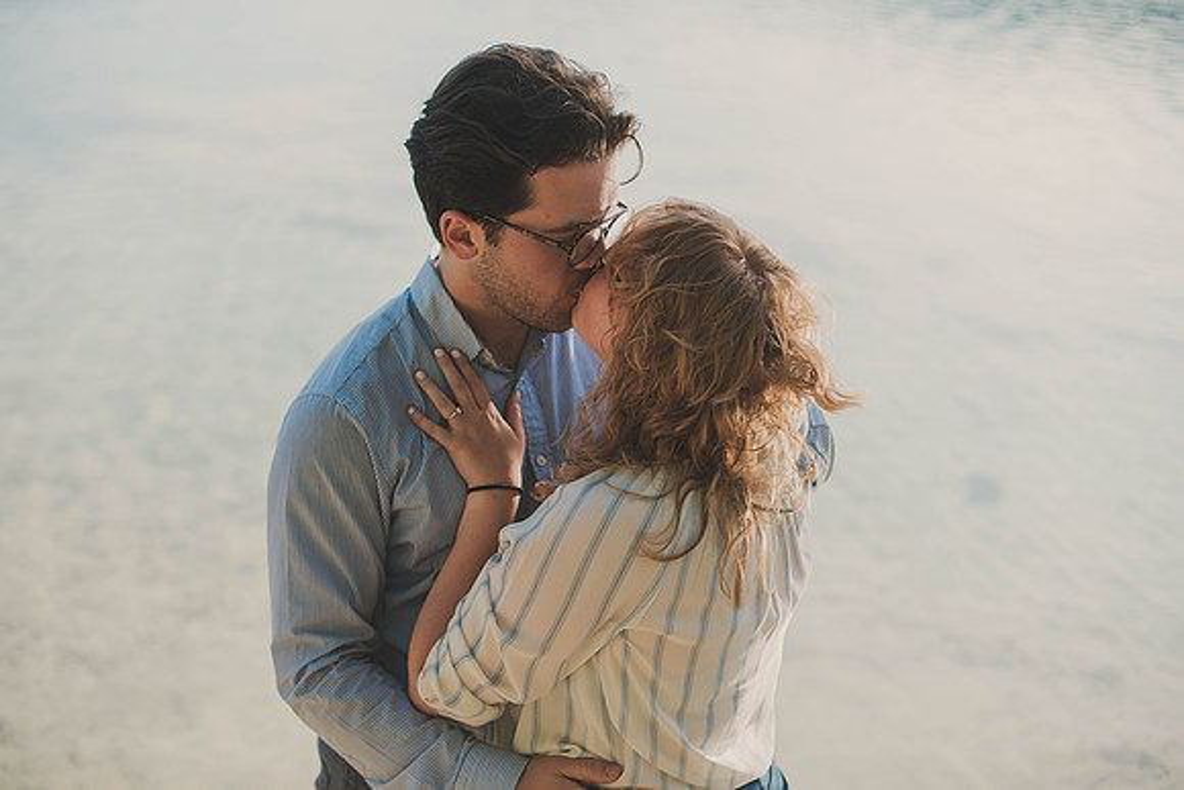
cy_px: 395
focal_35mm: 50
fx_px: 1645
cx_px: 592
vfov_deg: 27.0
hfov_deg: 39.6
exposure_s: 1/1000
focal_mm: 50
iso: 100
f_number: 2.8
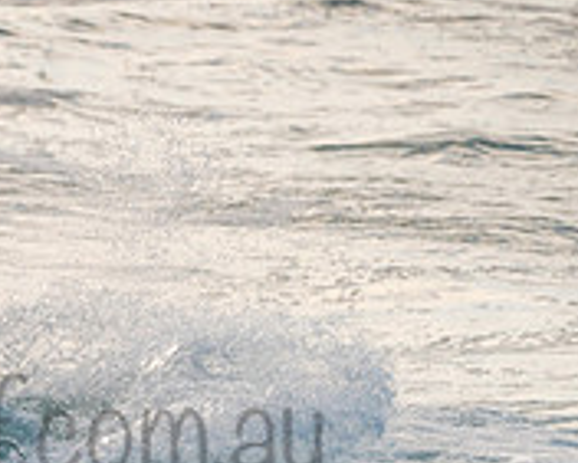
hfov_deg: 1.3
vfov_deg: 1.0
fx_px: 26427
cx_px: -20
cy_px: 396
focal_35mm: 1544
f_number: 5.6
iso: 220
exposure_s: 1/2000
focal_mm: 500
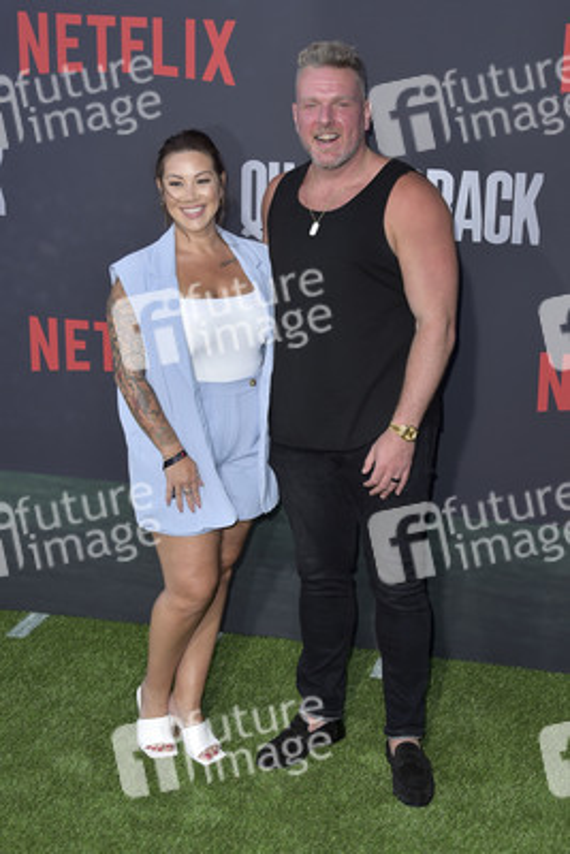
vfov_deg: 39.6
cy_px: 427
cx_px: 285
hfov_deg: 27.0
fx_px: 1186
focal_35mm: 50
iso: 320
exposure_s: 1/250
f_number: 6.3
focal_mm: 50
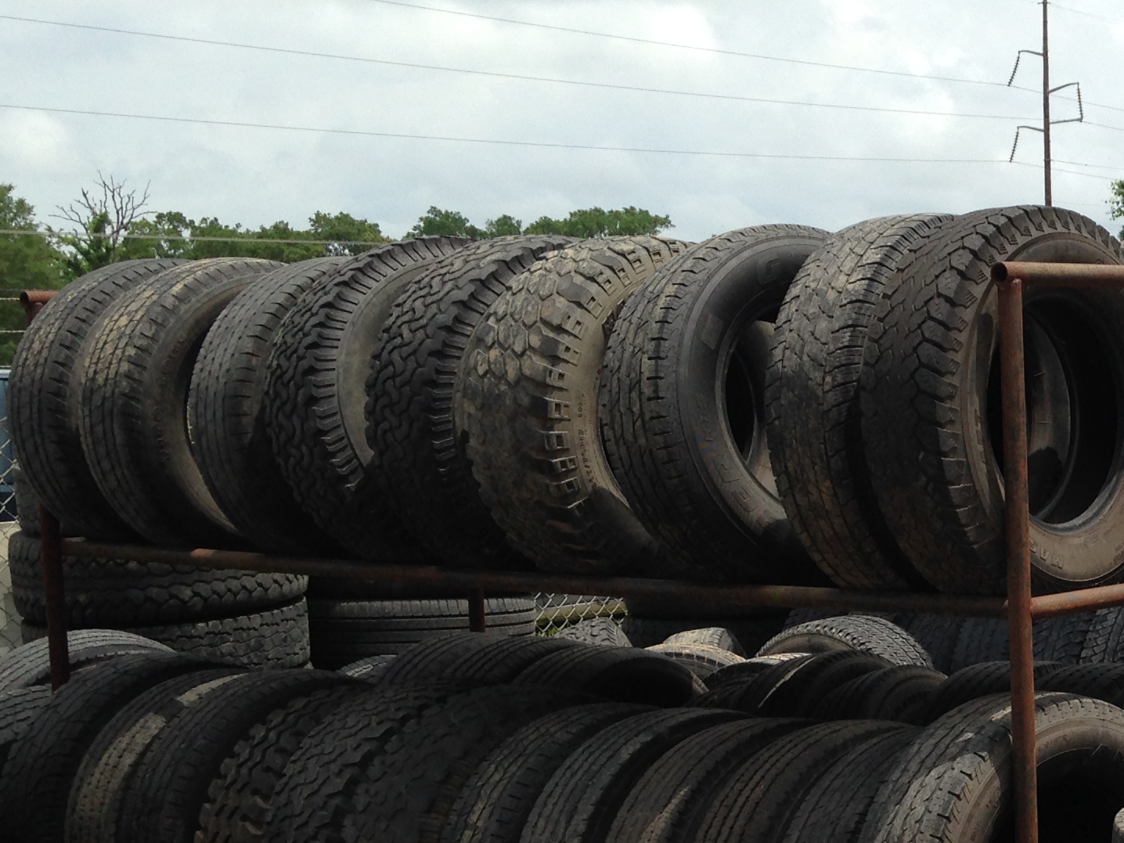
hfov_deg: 24.2
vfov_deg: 19.5
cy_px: 610
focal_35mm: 75
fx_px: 2435
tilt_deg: -7.9
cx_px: 1261
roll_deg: +2.1
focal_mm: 4.12
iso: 50
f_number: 2.4
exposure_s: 1/1323
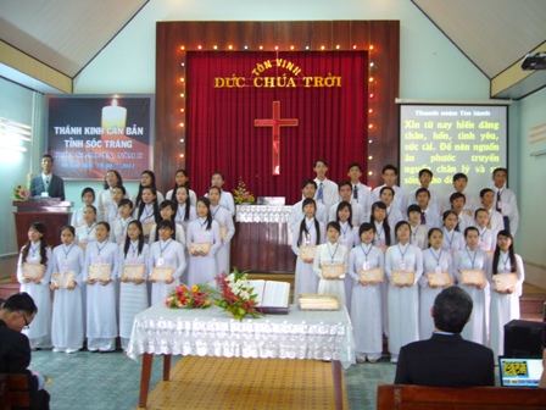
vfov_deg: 40.7
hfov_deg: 52.6
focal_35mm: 35
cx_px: 273
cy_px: 205
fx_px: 552
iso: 100
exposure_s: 1/8
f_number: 2.8
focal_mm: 5.8
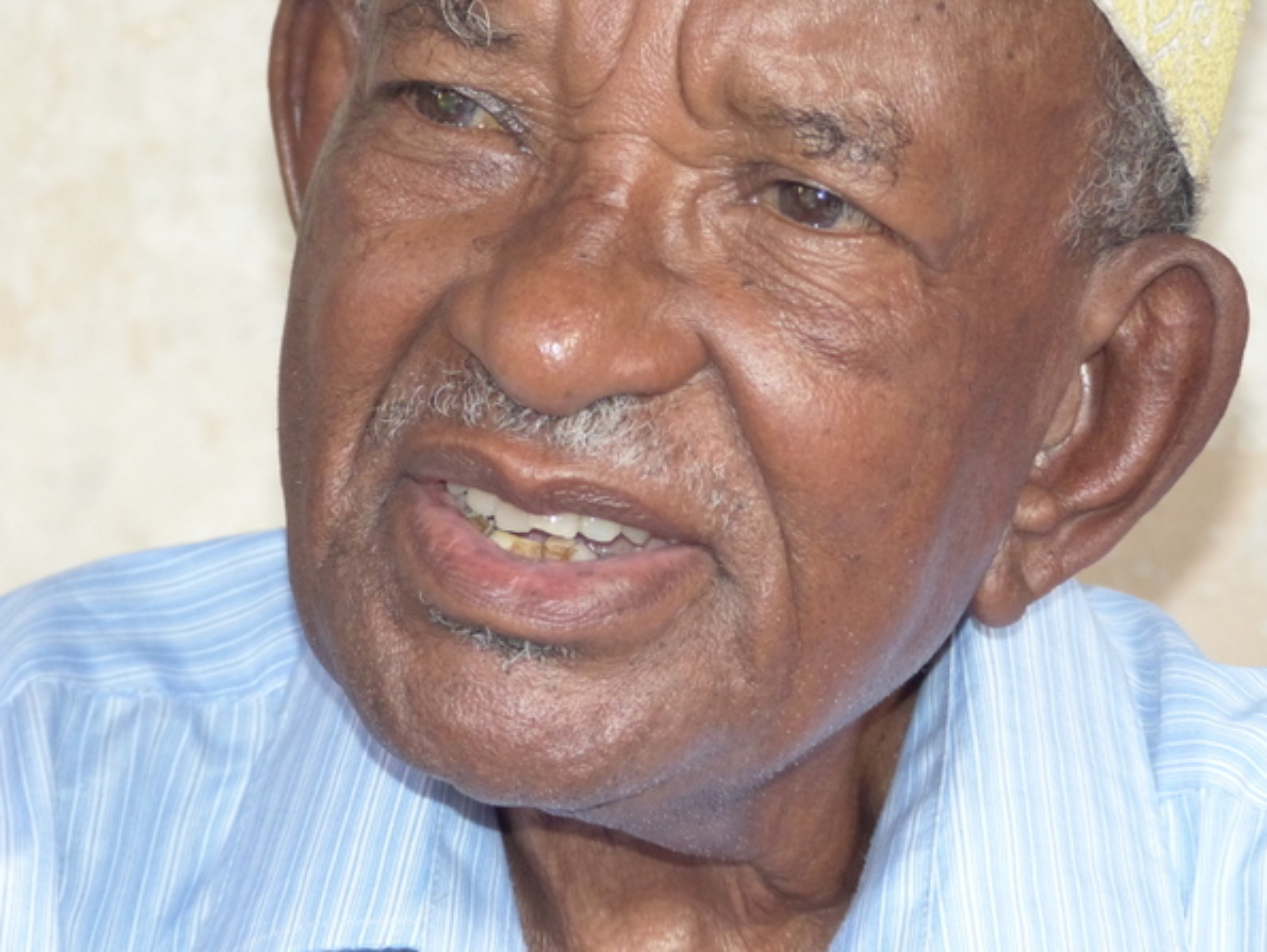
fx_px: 7874
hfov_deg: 9.2
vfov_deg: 6.9
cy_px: 388
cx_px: 624
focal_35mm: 215
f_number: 2.8
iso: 250
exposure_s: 1/60
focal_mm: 28.7
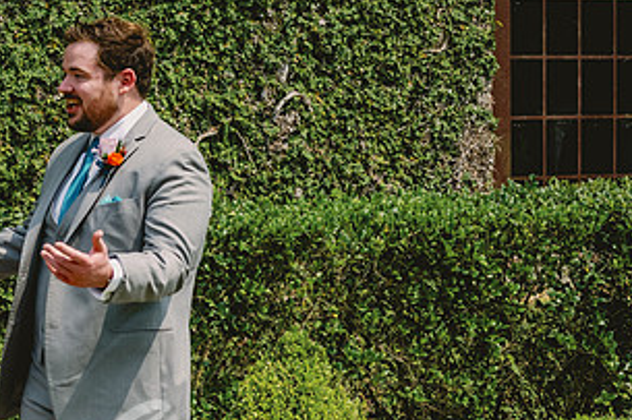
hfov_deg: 15.7
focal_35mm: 128
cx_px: -12
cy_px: 169
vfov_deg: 10.7
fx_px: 2246
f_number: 4
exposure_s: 1/4000
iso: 400
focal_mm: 52
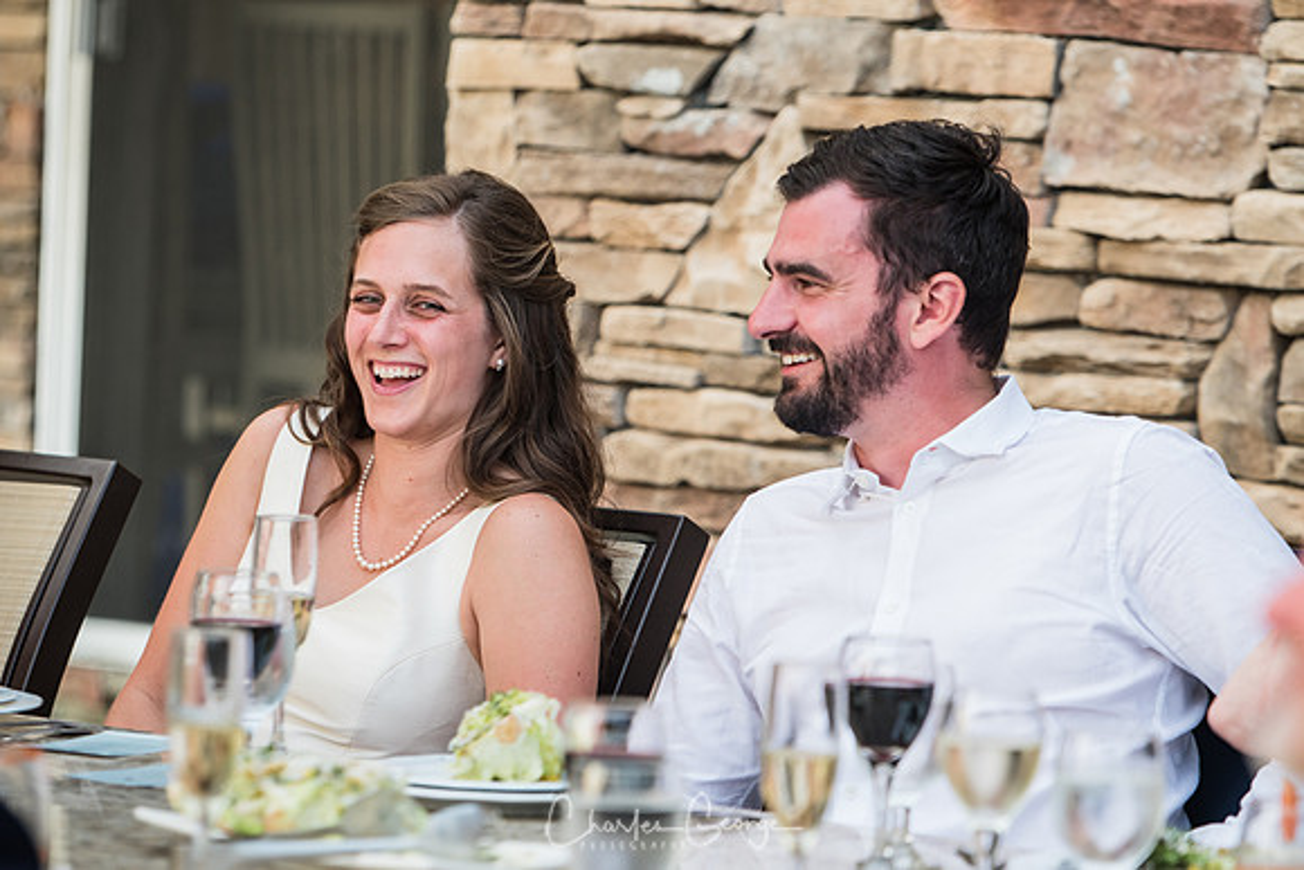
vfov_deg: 6.1
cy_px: 435
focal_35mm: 225
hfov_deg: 9.1
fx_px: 8152
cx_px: 652
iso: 400
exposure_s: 1/125
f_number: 3.2
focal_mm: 150
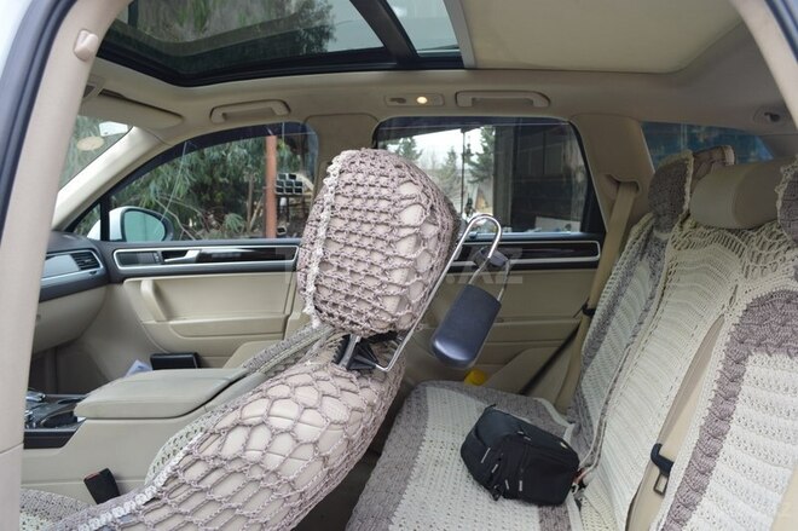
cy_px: 266
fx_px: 598
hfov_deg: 67.4
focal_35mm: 27
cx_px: 399
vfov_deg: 47.9
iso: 400
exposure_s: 1/125
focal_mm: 18
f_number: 5.6
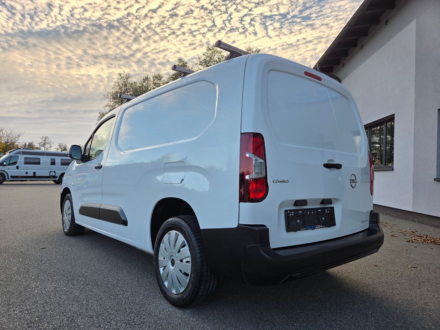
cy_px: 165
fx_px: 292
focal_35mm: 23
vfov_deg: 58.9
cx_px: 220
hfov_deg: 73.9
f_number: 1.8
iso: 80
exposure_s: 1/688
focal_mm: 5.4
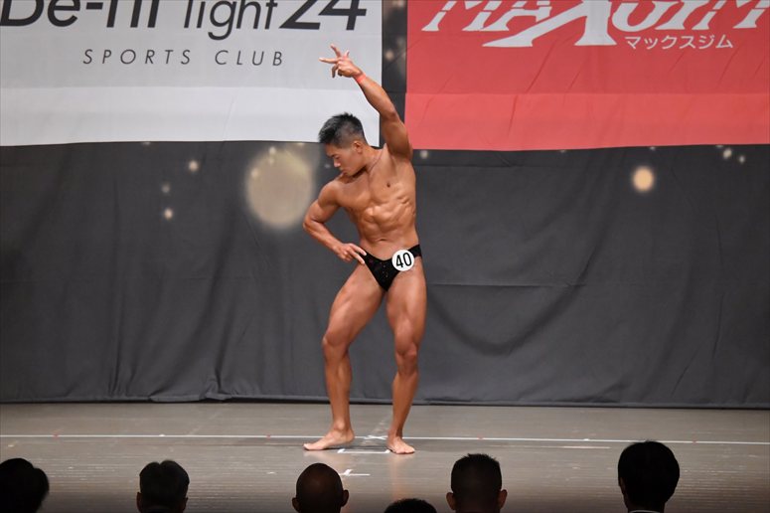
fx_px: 3912
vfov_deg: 7.5
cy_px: 256
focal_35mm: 183
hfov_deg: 11.2
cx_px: 385
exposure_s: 1/400
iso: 6400
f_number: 5.6
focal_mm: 122
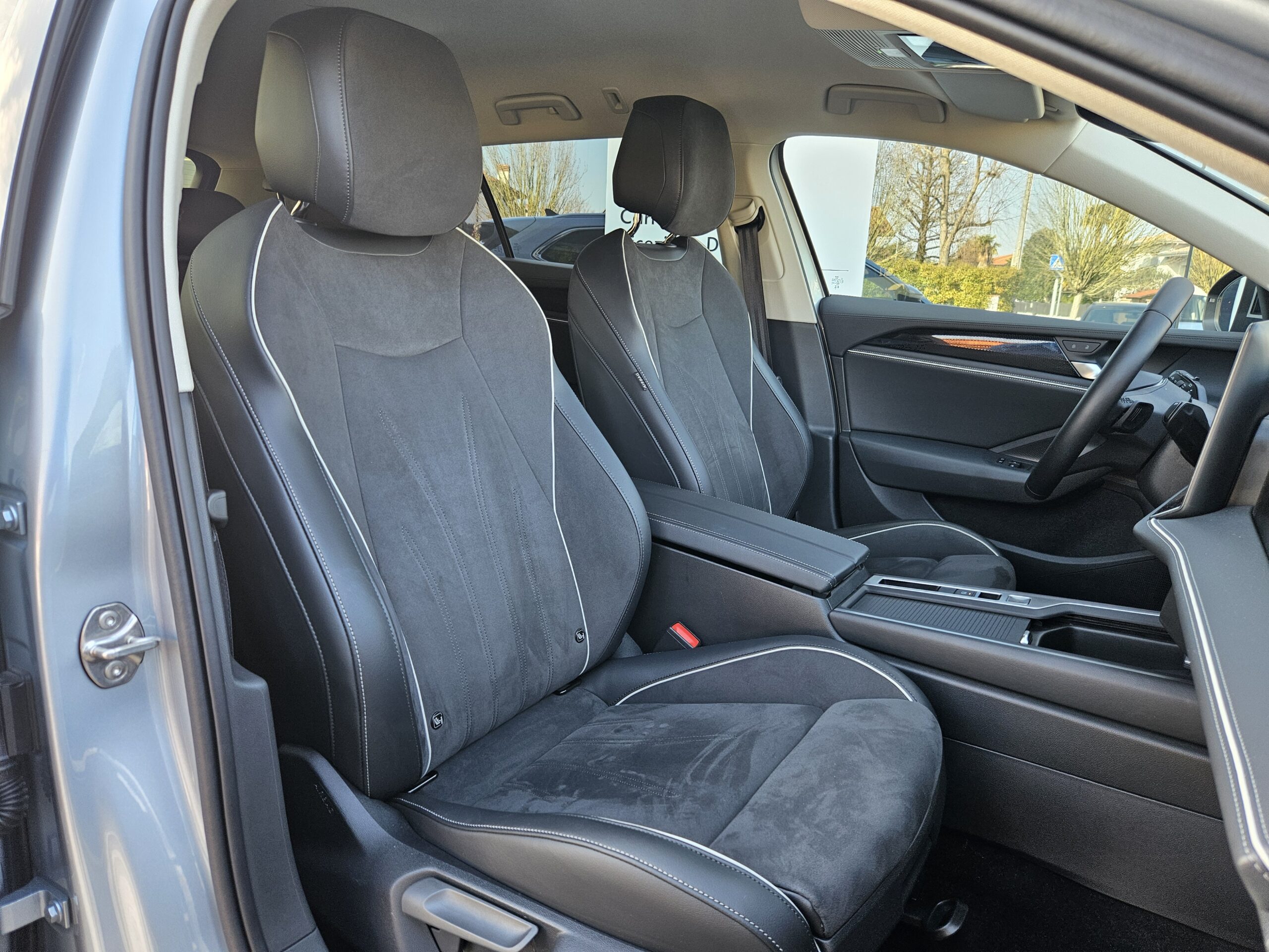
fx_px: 843
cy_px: 476
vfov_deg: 58.9
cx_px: 634
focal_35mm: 23
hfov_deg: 73.9
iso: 80
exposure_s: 1/100
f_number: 1.8
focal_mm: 5.4
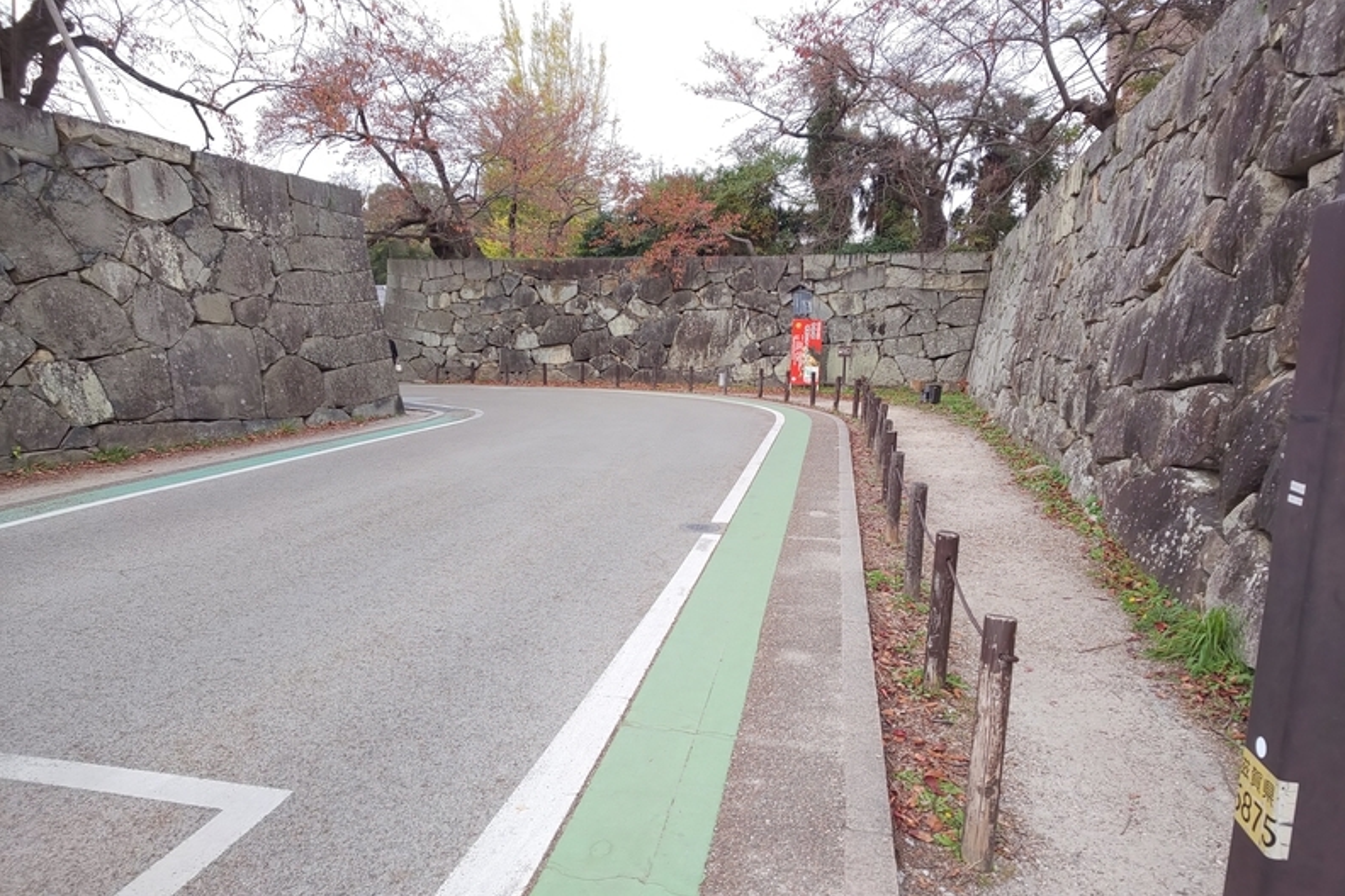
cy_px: 468
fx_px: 785
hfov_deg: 81.2
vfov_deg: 59.5
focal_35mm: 21
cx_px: 676
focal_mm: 3.45
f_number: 1.94
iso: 28
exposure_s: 1/129
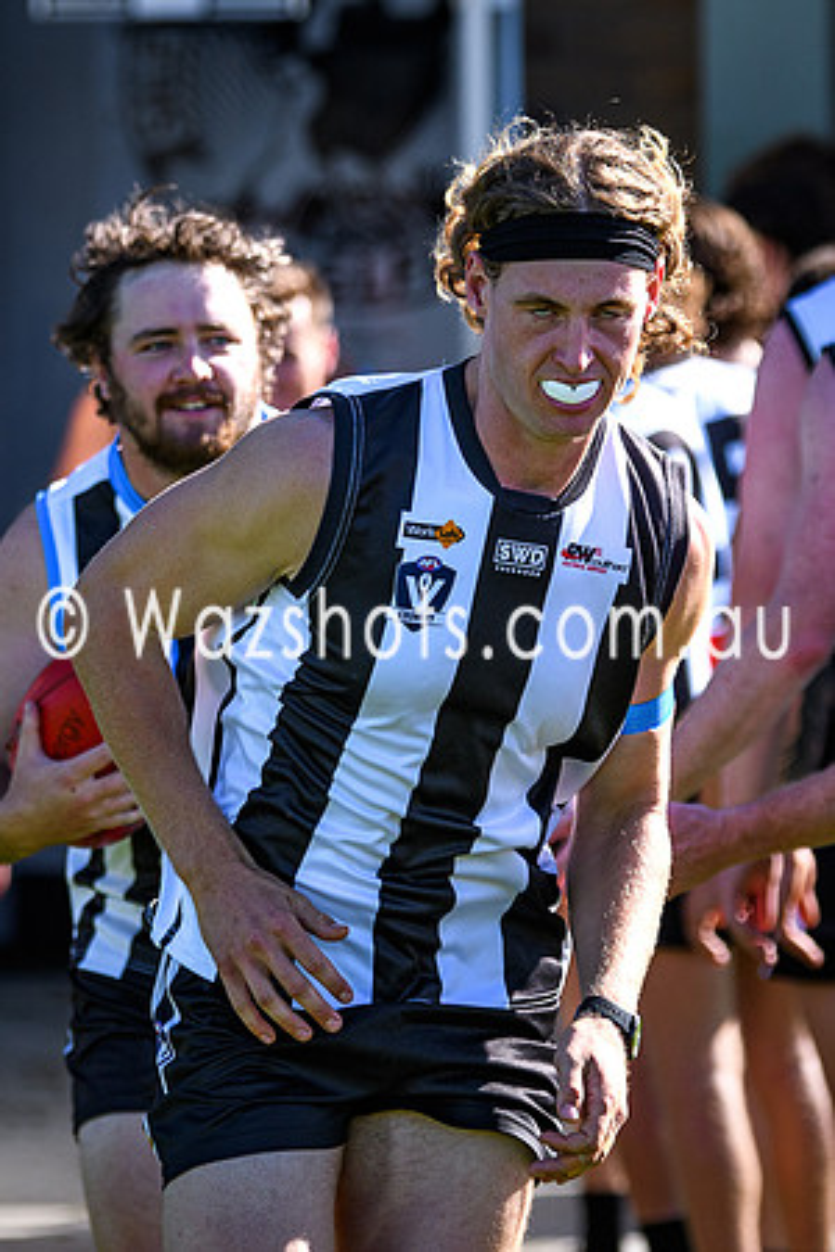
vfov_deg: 4.9
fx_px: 14669
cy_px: 566
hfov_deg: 3.3
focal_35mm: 422
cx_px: 563
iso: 200
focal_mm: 135
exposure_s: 1/2500
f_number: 2.8
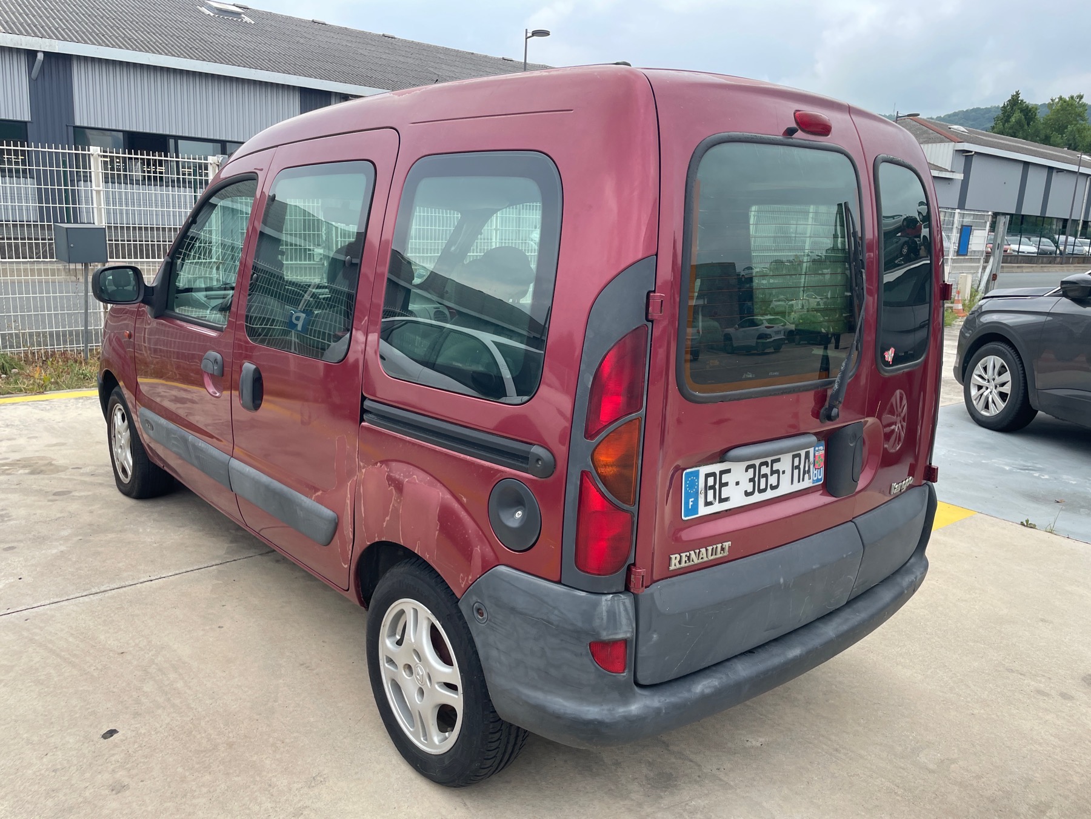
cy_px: 410
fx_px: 819
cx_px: 546
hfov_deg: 67.3
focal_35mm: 26
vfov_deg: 53.1
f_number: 1.6
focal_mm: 4.2
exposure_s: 1/532
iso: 32
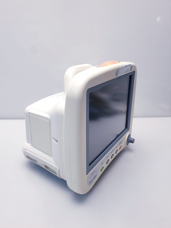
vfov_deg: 67.3
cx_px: 86
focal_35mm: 26
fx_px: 171
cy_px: 114
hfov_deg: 53.1
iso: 50
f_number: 2.4
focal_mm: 4.3
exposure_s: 1/50
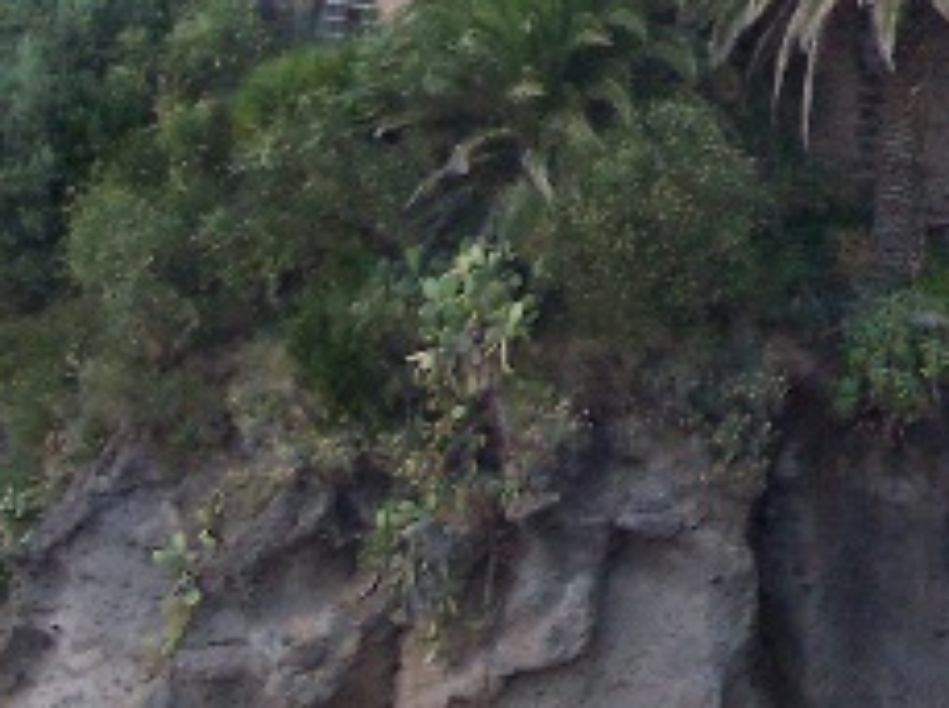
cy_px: -277
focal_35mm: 133
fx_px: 3640
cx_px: 1206
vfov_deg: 10.8
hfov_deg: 14.3
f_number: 2.8
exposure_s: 1/30
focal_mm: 8
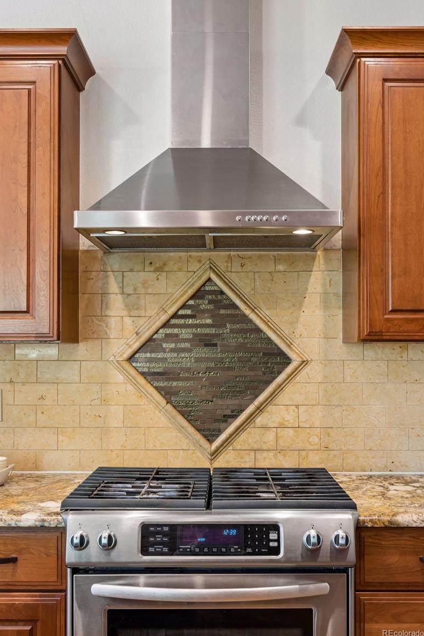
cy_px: 314
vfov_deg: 48.5
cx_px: 211
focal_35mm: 40
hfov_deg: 33.4
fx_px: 707
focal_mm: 39
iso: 400
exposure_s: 1/4
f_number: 9
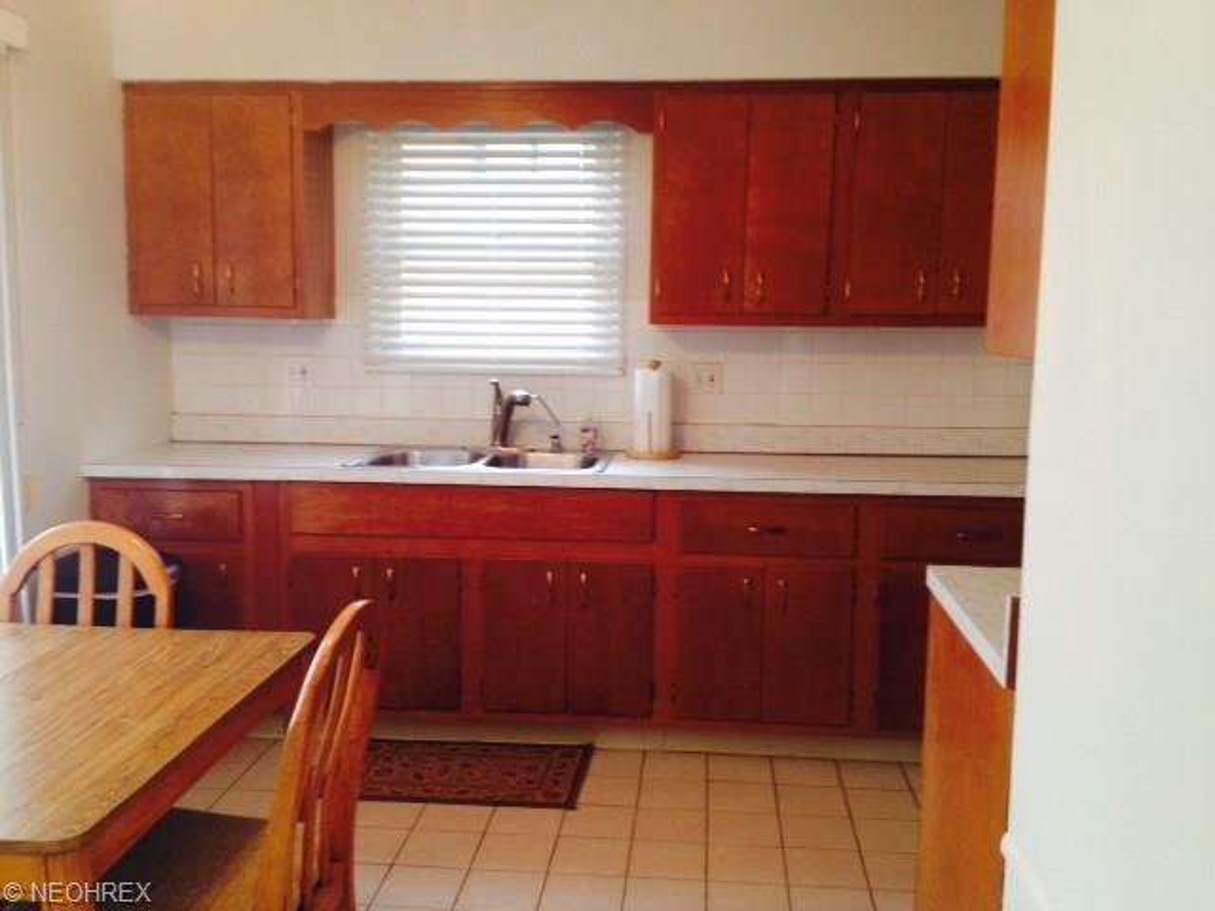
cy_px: 456
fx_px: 1228
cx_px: 608
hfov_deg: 52.6
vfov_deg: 40.7
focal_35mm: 35
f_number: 2.4
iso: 50
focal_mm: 4.28
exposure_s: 1/24
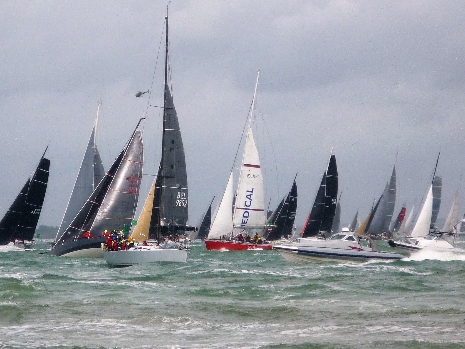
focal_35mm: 212
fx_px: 2848
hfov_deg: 9.3
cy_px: 174
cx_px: 232
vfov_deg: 7.0
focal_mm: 20.8
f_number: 5.8
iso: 100
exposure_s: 1/800
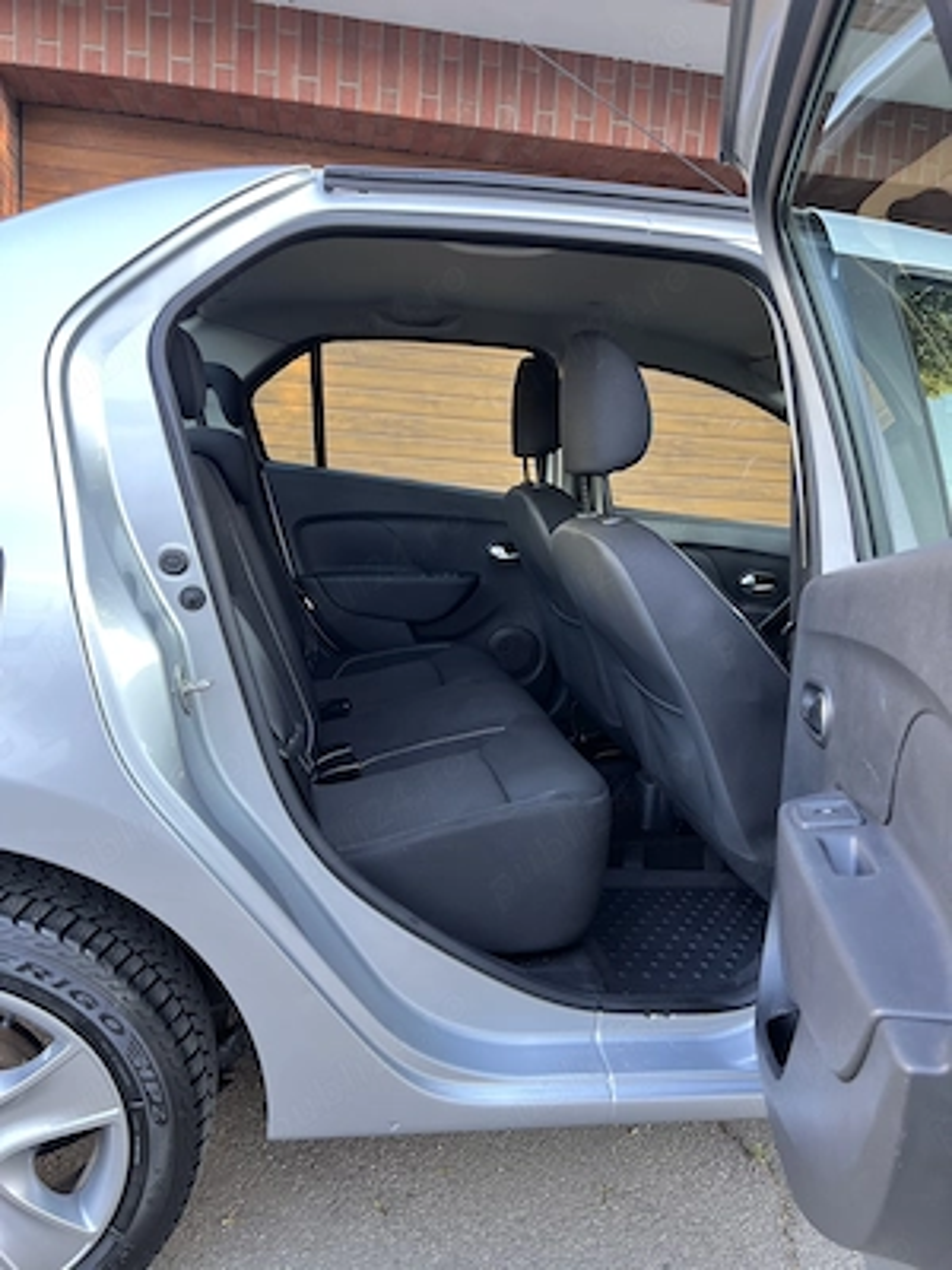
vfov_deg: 67.3
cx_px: 476
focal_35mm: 26
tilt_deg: -6.4
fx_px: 953
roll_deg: -3.4
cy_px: 635
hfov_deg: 53.1
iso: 125
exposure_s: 1/121
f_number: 1.5
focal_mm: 5.7
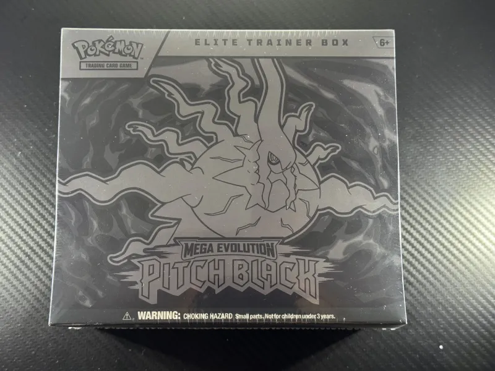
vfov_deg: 30.3
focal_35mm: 48
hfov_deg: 39.7
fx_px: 686
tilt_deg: -81.1
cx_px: 248
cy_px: 186
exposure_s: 1/53
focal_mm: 6.76
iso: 250
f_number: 1.78
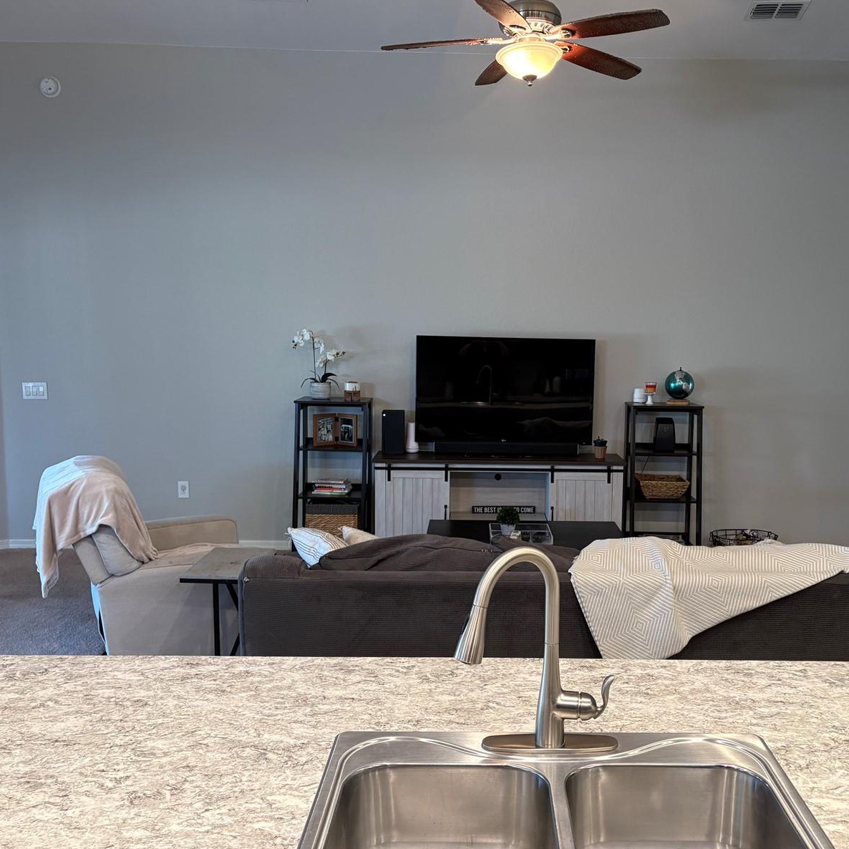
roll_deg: -0.4
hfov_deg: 52.3
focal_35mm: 31
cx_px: 495
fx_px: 860
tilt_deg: -6.5
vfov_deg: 52.5
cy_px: 421
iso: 160
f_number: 1.6
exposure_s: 1/60
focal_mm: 5.96
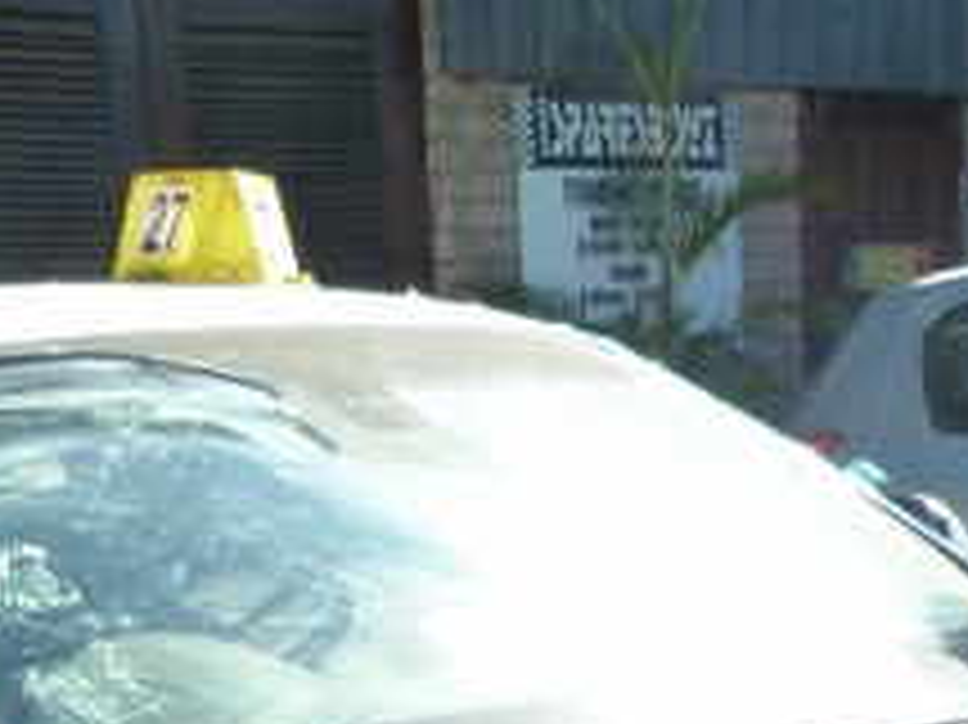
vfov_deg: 14.2
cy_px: 1273
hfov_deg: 21.1
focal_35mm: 93
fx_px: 2599
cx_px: 527
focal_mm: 4.5
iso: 125
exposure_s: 1/160
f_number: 4
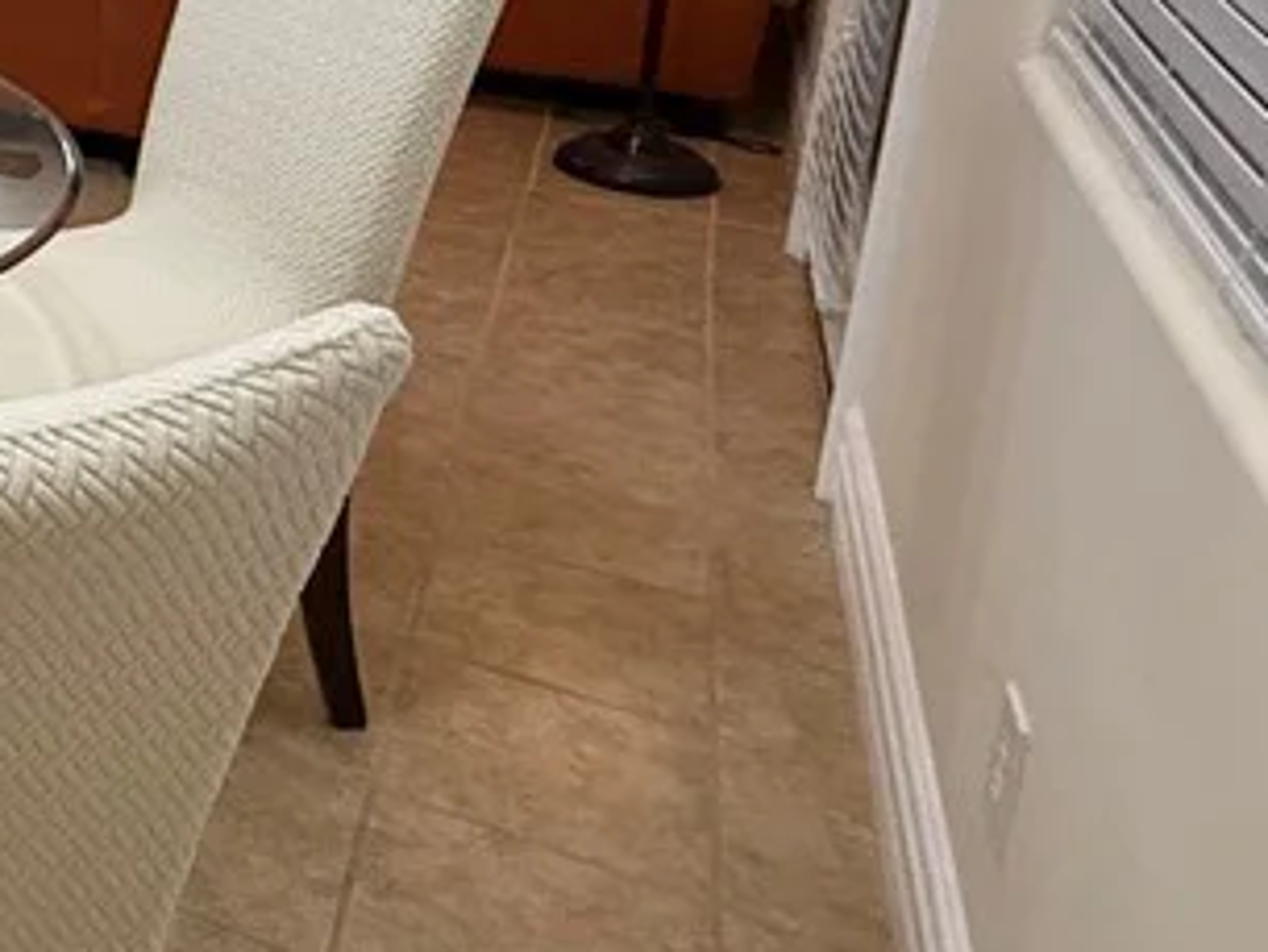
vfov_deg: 28.6
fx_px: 1722
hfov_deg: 28.2
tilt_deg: -13.3
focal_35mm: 47
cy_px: -42
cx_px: -595
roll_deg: +2.1
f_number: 2.2
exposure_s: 1/60
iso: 400
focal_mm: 2.22
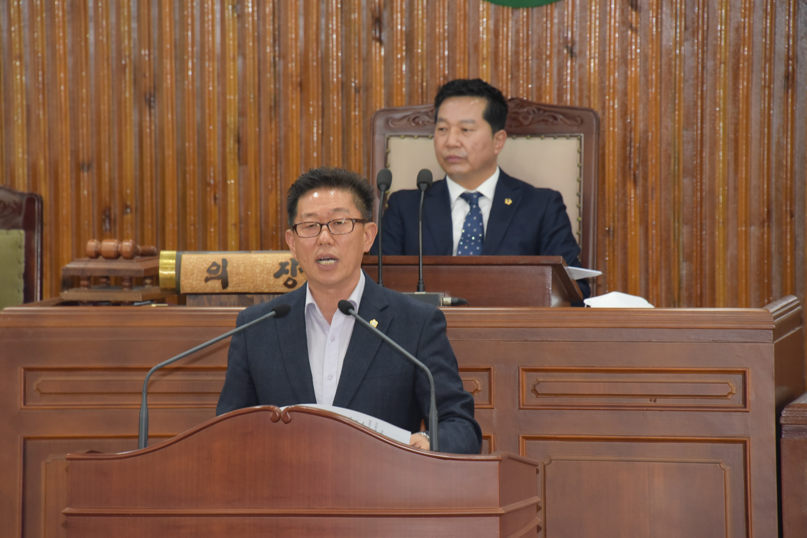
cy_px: 269
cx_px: 404
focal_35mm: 300
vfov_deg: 4.6
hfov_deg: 6.9
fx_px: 6727
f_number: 8
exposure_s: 1/200
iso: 4500
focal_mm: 300
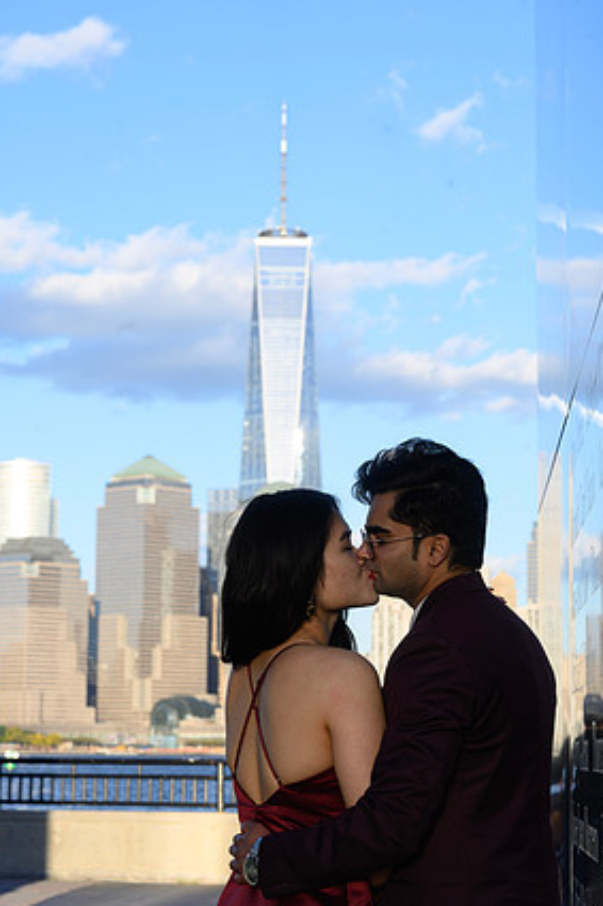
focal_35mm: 90
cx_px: 313
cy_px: 441
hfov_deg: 15.2
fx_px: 2263
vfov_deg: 22.6
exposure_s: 1/125
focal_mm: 85
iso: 160
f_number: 10
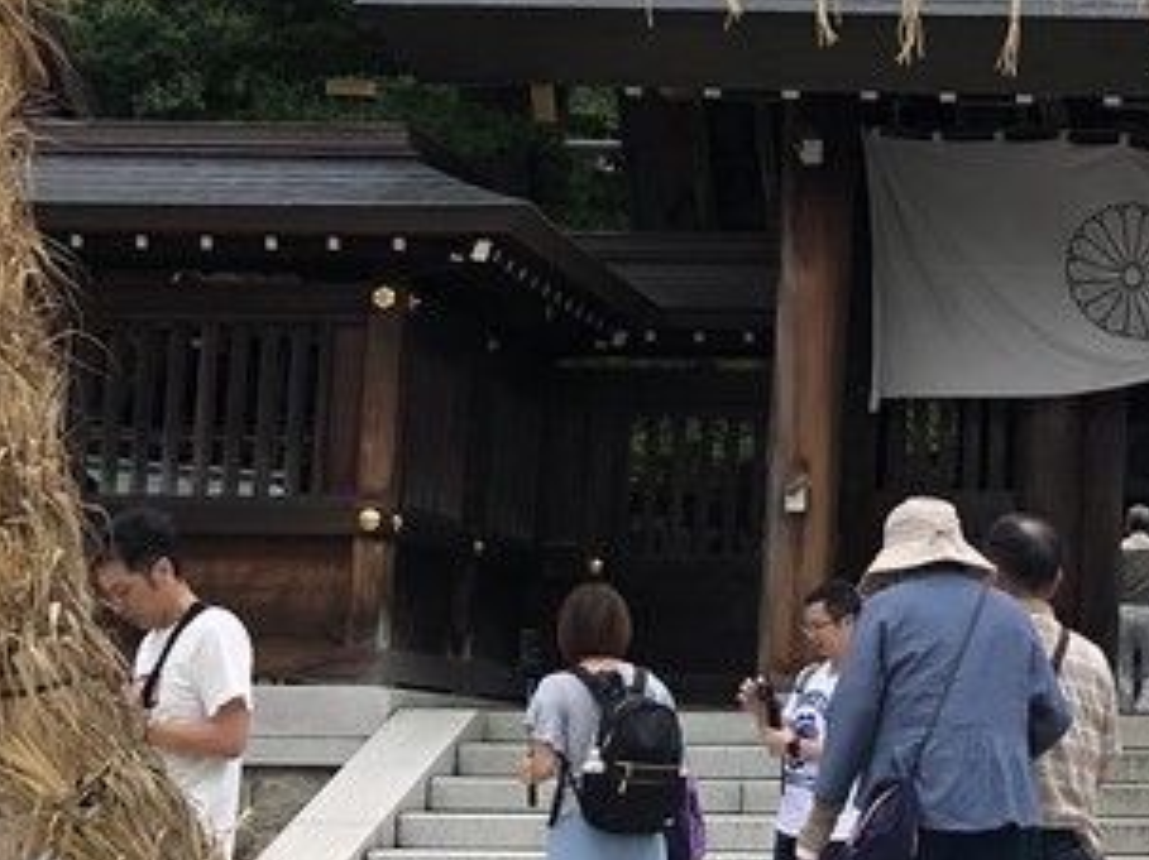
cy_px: 178
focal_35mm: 111
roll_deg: -0.6
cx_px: 1388
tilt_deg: +10.2
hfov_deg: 16.9
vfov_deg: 13.3
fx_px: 3683
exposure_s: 1/1656
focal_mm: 3.99
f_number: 1.8
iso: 20
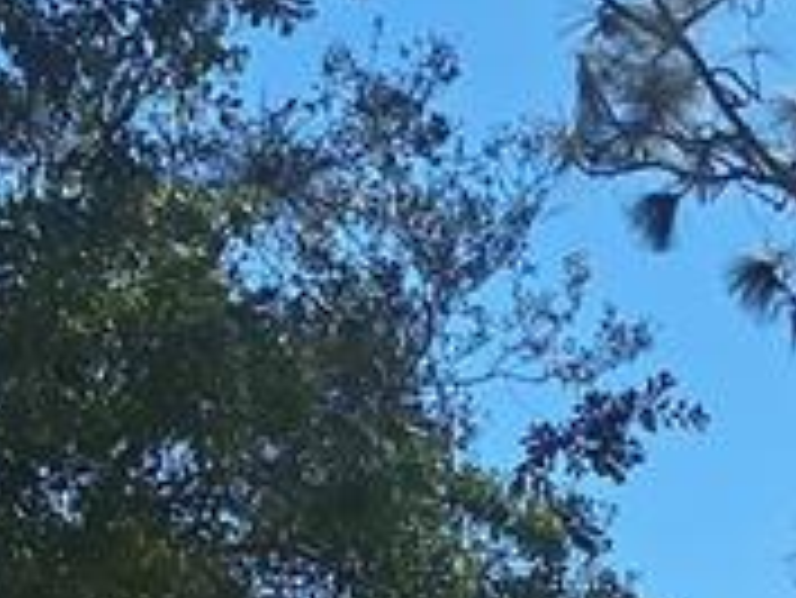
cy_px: 1565
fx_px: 3198
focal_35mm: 139
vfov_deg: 9.3
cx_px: 729
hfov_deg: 14.0
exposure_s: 1/3676
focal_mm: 5.23
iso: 50
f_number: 1.8
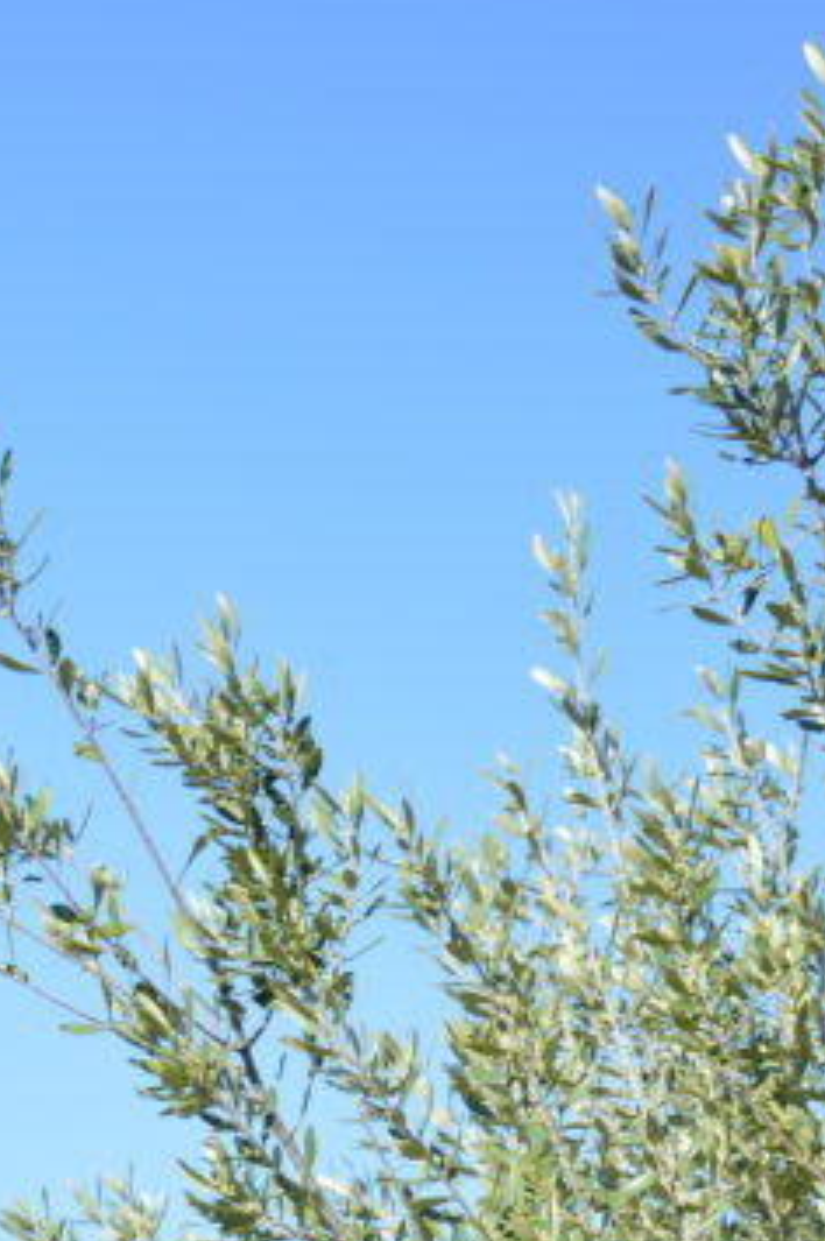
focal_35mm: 151
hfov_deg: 8.9
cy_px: 1709
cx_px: -191
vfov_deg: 13.0
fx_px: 5216
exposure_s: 1/200
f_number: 7.1
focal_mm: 35
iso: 100
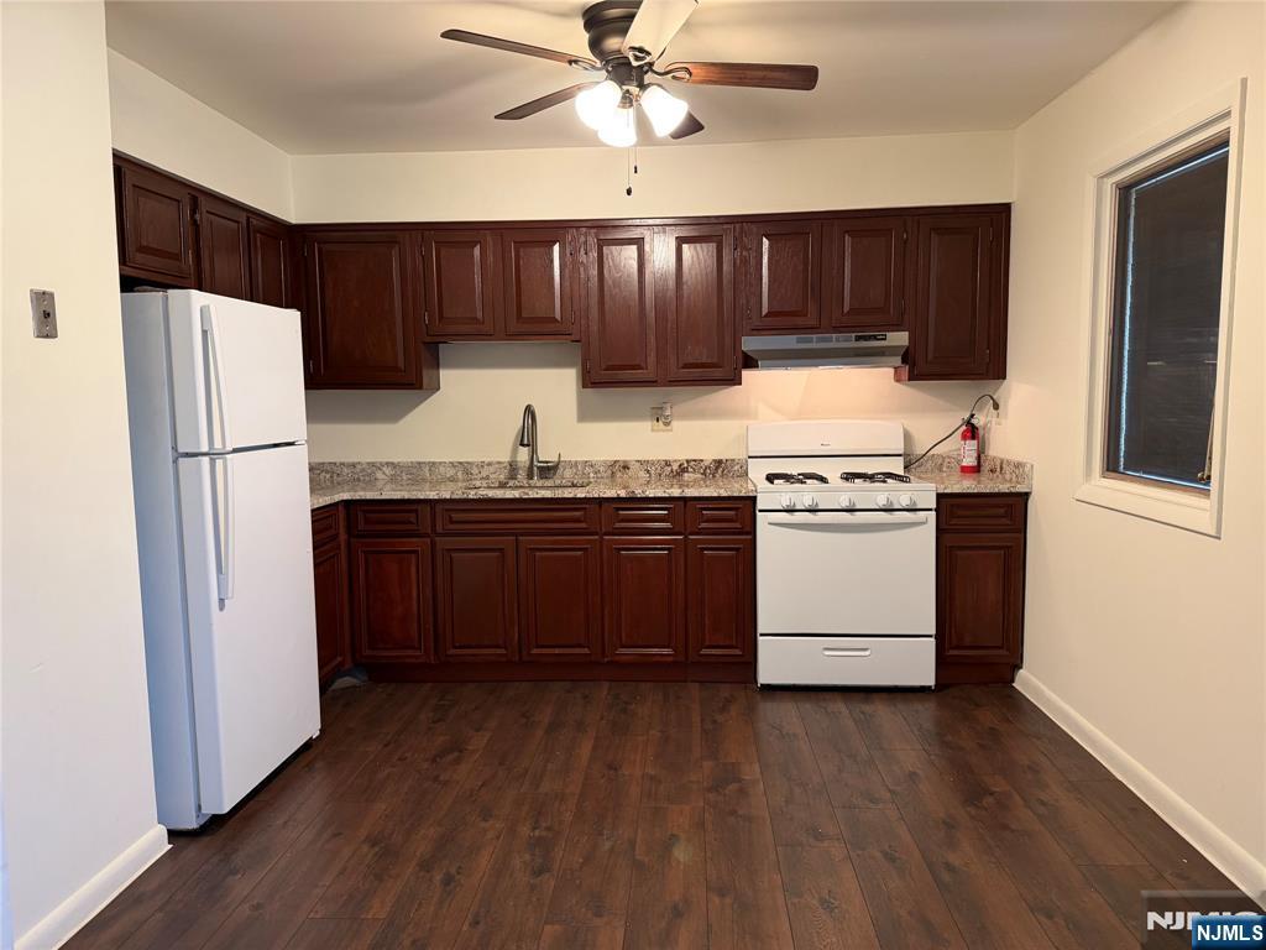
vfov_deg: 56.8
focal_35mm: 24
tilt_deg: -5.8
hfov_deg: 71.6
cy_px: 475
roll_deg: +1.0
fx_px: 878
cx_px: 633
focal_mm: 6.76
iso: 250
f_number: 1.78
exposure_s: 1/60
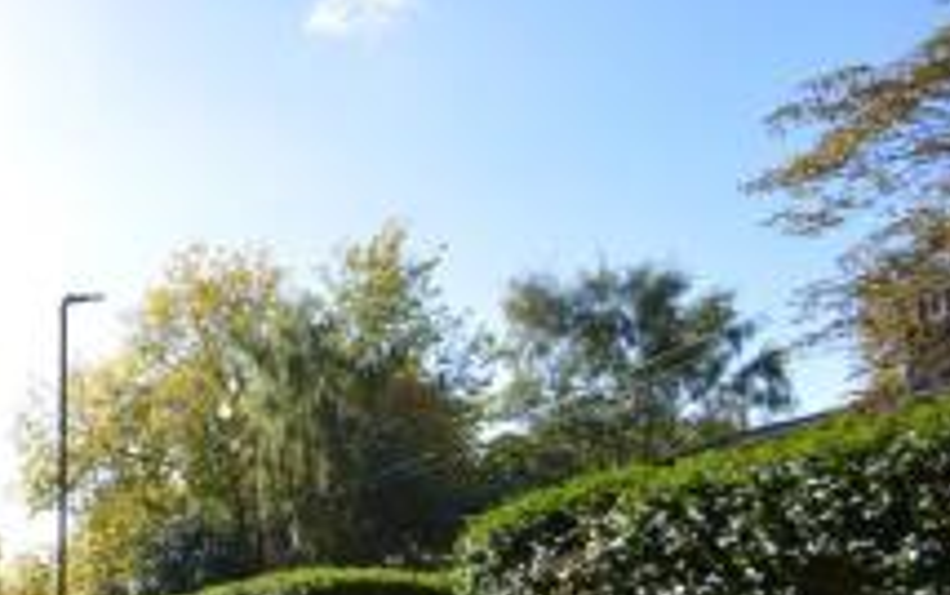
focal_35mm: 34
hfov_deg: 44.0
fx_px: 881
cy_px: 619
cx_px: -89
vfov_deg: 33.5
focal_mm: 10
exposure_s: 1/250
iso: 200
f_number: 8
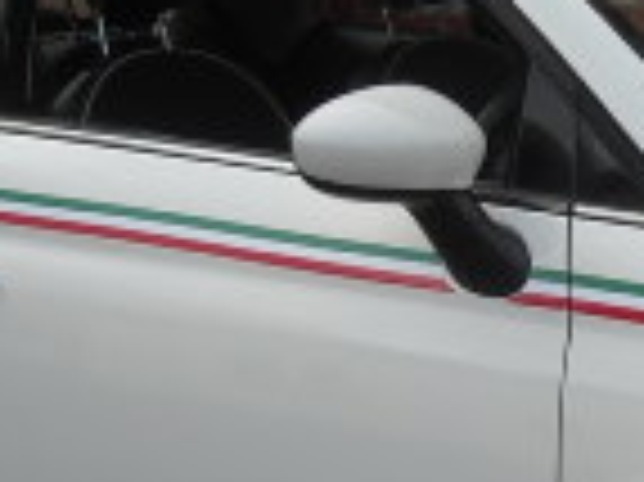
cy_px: 333
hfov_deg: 12.3
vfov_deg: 9.4
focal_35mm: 157
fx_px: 2918
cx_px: 775
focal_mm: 5.7
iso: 64
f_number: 2.8
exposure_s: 1/353
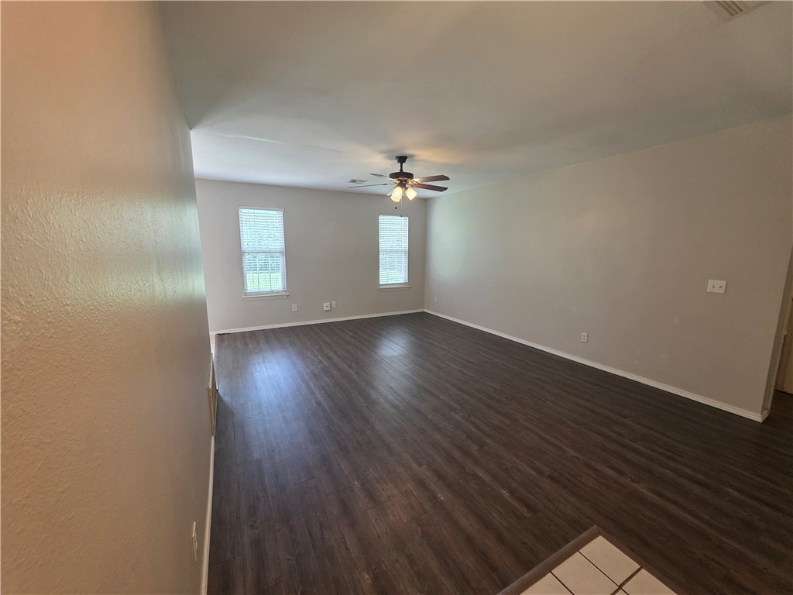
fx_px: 298
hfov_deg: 106.2
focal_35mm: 13
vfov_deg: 89.9
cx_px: 396
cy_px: 298
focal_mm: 2.2
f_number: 1.9
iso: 200
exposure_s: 1/120
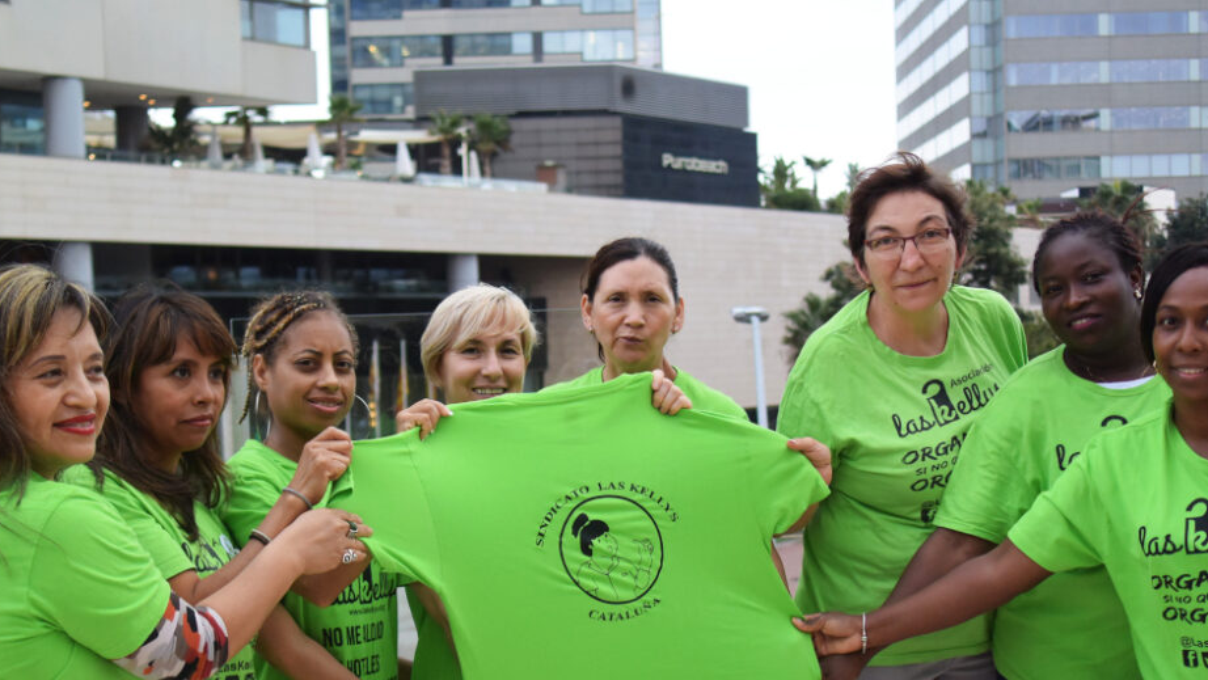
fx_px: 1826
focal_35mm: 57
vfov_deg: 21.0
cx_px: 599
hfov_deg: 36.6
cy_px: 436
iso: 400
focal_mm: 18.5
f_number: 2
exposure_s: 1/640
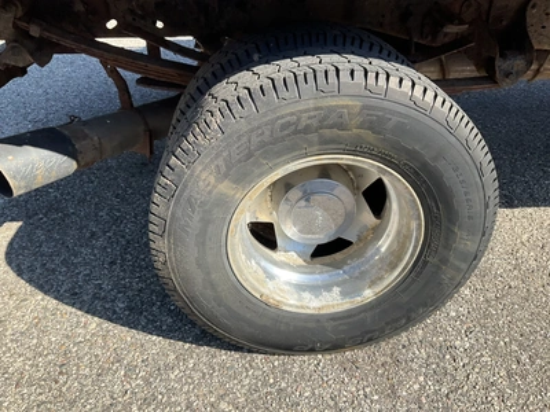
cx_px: 275
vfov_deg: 48.2
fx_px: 461
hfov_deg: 61.7
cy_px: 206
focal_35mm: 29
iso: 25
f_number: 1.8
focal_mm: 3
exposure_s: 1/650
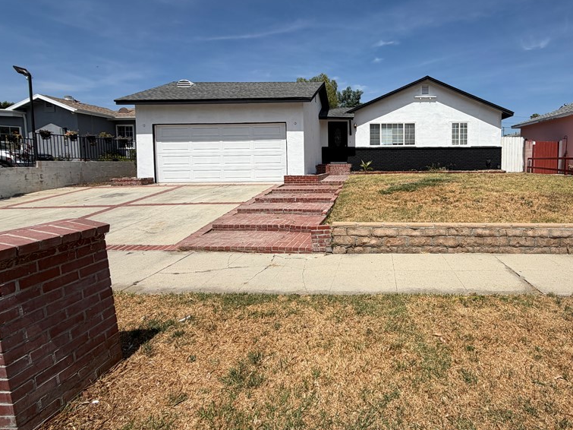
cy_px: 185
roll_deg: +0.2
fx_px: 314
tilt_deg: -3.8
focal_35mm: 19
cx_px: 370
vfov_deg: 68.3
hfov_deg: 82.5
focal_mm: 2.22
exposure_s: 1/1464
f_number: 2.2
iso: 20
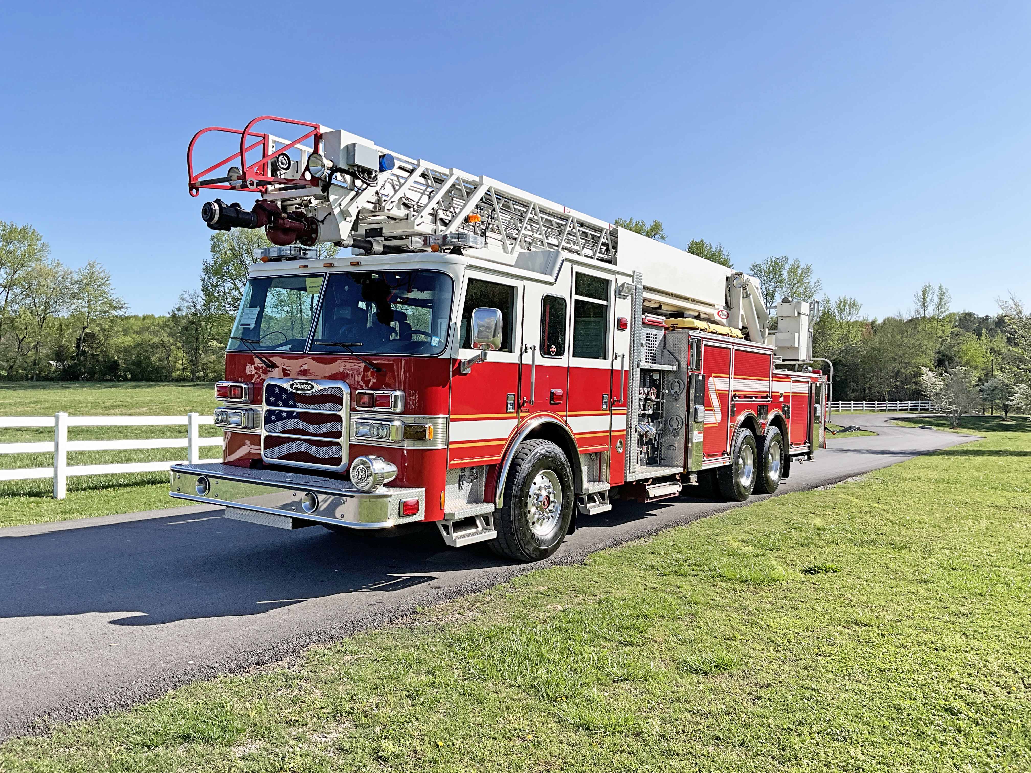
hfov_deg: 61.7
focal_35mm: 29
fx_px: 864
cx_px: 516
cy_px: 386
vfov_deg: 48.2
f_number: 1.8
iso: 25
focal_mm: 3
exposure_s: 1/2141
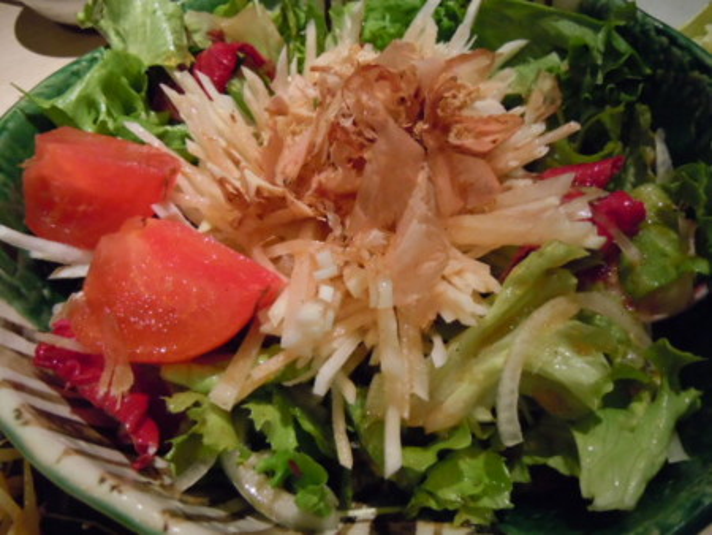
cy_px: 268
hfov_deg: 59.9
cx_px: 356
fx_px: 617
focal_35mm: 30
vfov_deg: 46.8
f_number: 3.5
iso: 640
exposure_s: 1/125
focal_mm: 5.4
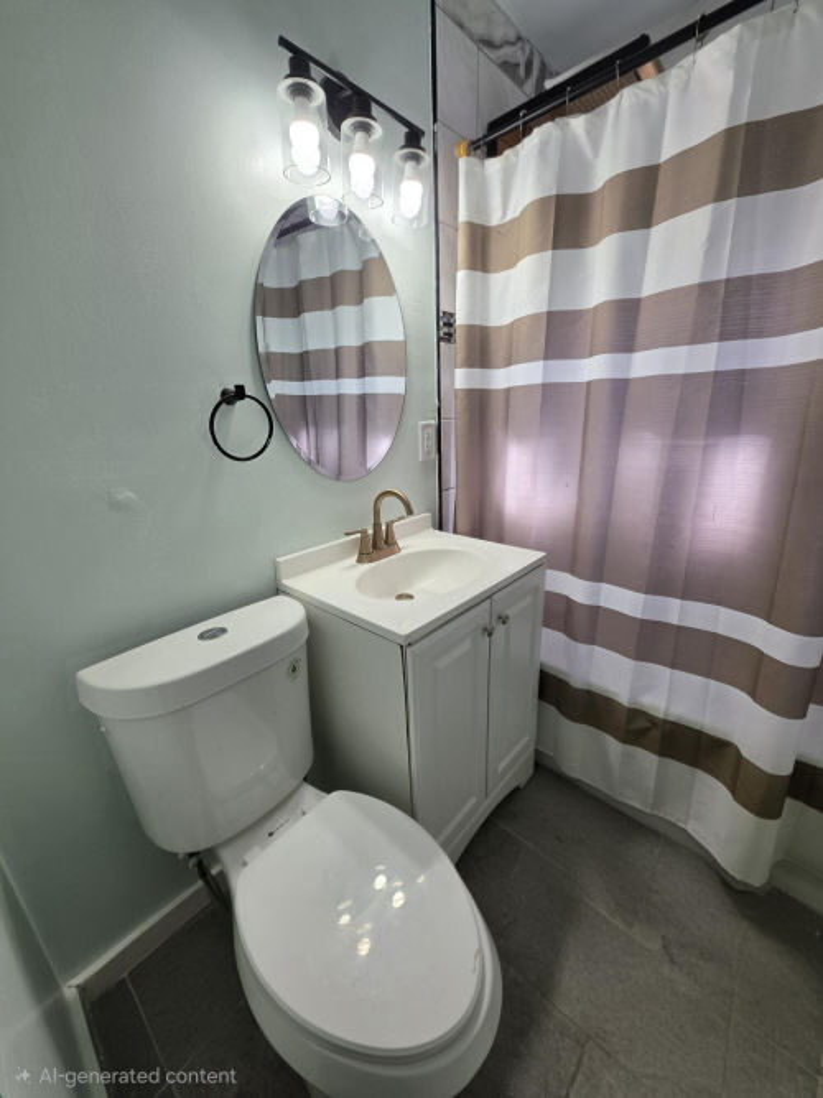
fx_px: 412
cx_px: 412
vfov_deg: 106.2
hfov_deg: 89.9
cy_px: 549
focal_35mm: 13
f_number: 1.9
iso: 20
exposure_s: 1/120
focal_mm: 2.2
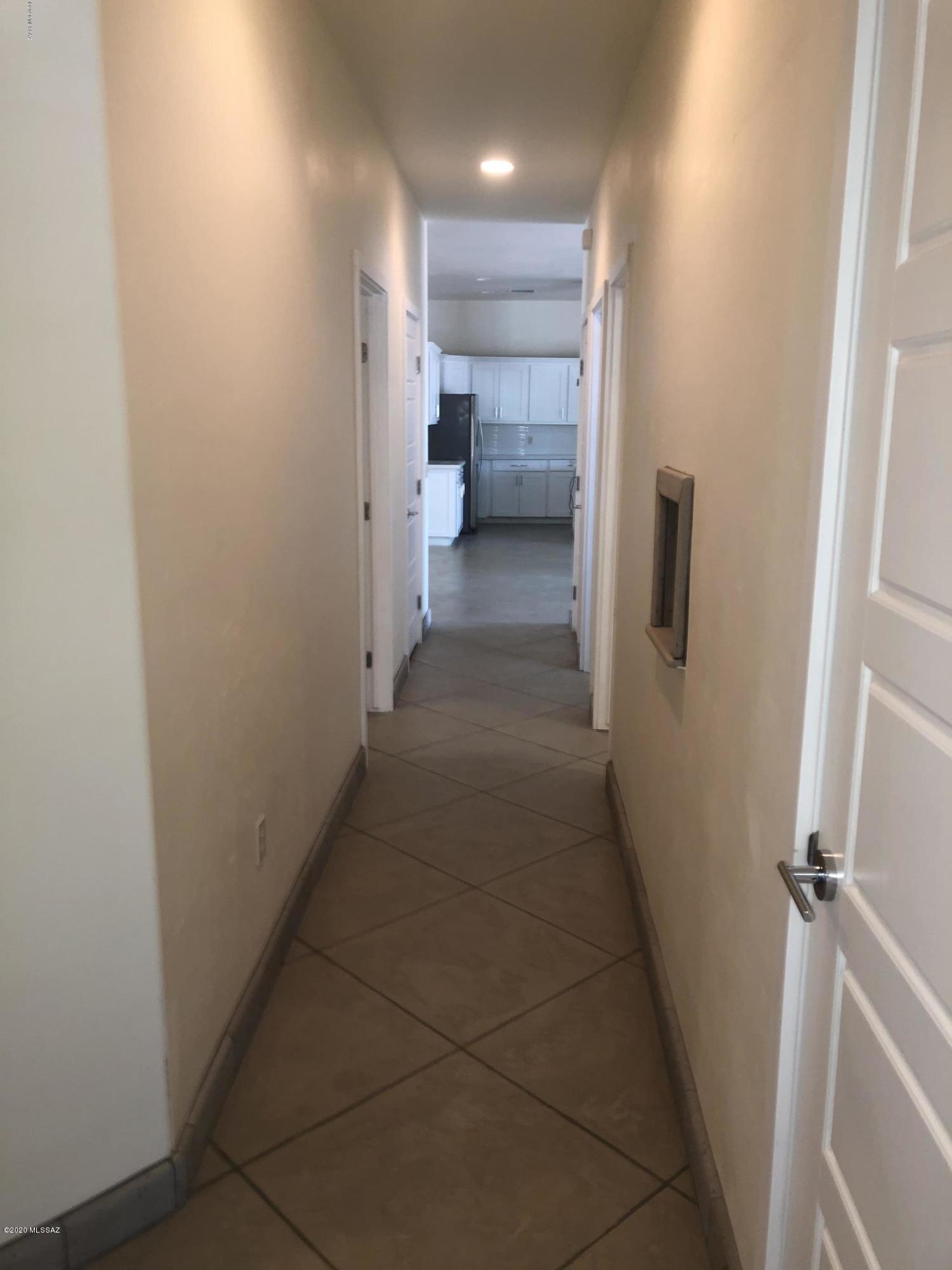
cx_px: 476
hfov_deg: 49.7
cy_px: 635
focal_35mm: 28
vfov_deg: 63.4
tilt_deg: -10.1
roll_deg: -1.0
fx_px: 1027
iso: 40
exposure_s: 1/18
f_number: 1.8
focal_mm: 3.99
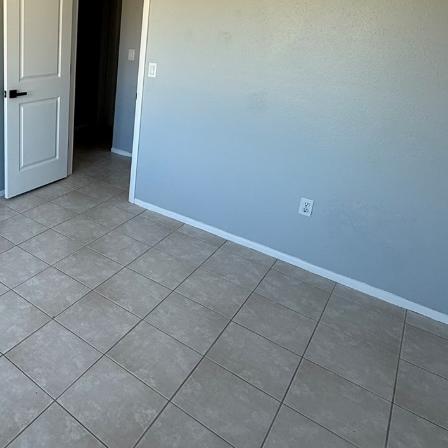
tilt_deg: -13.3
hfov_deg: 51.5
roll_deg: -1.8
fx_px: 410
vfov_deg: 55.1
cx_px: 56
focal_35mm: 28
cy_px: 122
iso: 100
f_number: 2.2
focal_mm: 2.22
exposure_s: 1/99
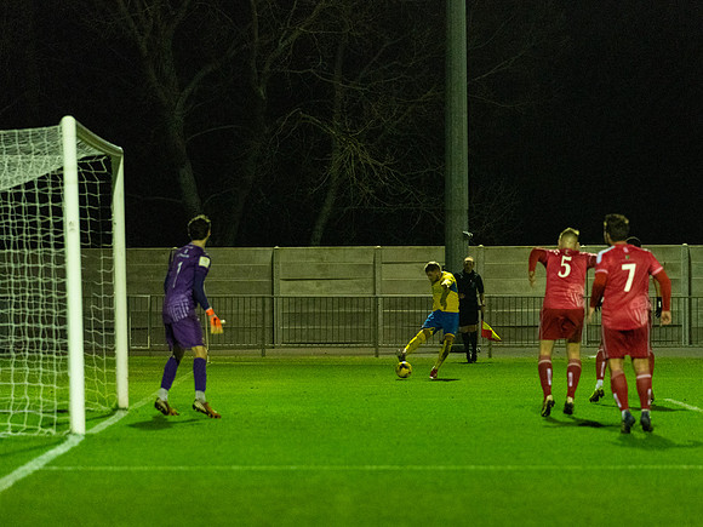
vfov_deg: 6.9
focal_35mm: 215
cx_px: 404
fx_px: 4358
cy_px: 335
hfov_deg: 9.2
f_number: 2.8
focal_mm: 152
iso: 5000
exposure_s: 1/1000
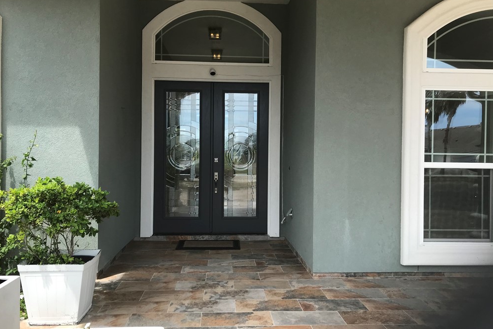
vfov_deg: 43.6
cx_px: 244
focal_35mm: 30
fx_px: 411
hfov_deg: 61.9
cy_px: 160
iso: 20
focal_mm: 3.99
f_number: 1.8
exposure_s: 1/967
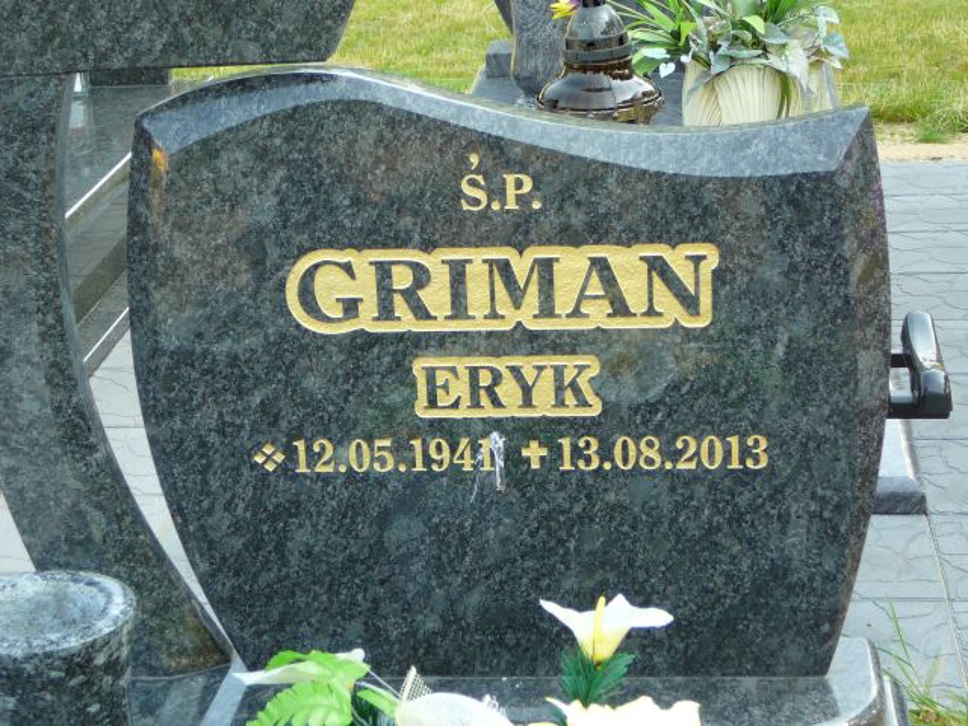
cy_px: 363
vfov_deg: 19.1
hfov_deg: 25.3
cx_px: 484
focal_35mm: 77
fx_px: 2153
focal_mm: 11.5
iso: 80
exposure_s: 1/60
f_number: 3.7
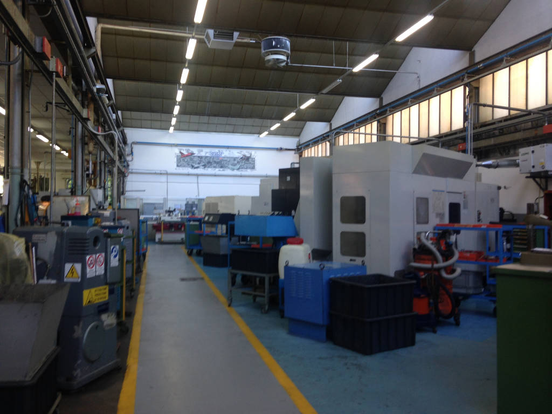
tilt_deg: -0.4
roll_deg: -0.6
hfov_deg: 55.4
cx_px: 276
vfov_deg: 42.9
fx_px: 526
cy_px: 207
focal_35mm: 33
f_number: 2.4
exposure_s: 1/40
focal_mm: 4.12
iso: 50
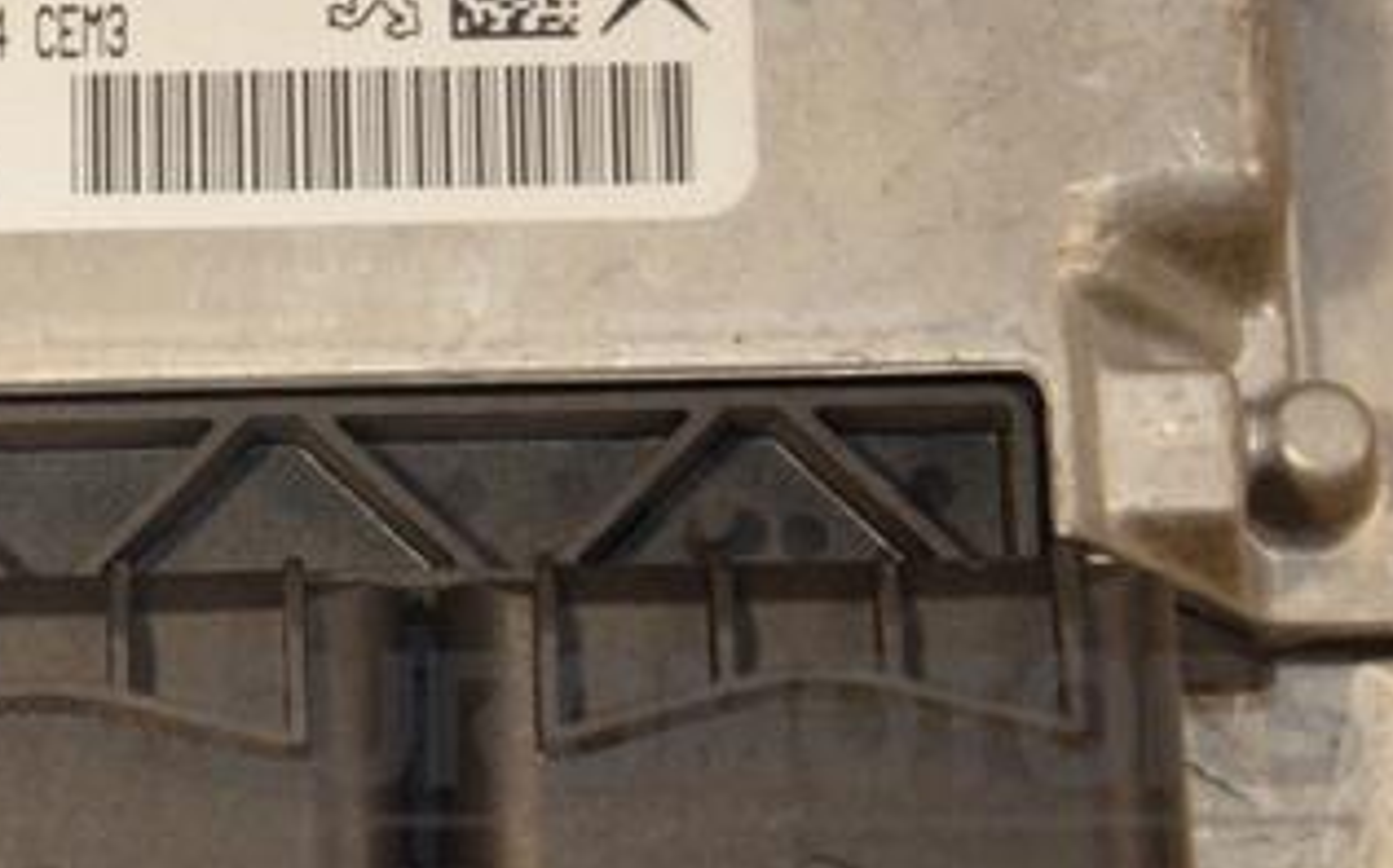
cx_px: 123
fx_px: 8269
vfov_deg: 6.0
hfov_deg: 9.6
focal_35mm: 218
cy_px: 132
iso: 800
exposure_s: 1/200
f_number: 7.1
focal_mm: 75
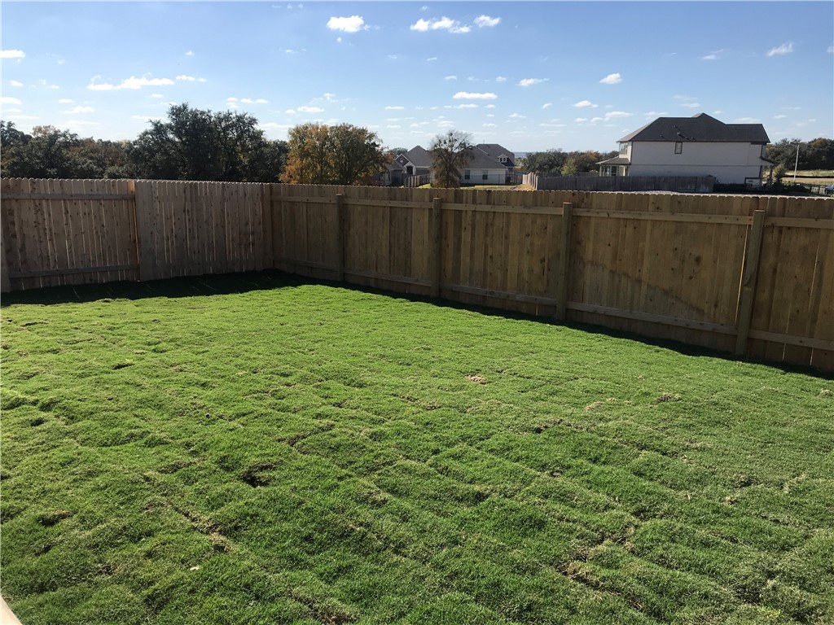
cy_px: 312
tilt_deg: -13.3
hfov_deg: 63.4
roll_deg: -2.4
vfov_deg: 49.7
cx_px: 417
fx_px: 675
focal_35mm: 28
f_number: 1.8
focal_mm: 3.99
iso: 20
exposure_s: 1/3096
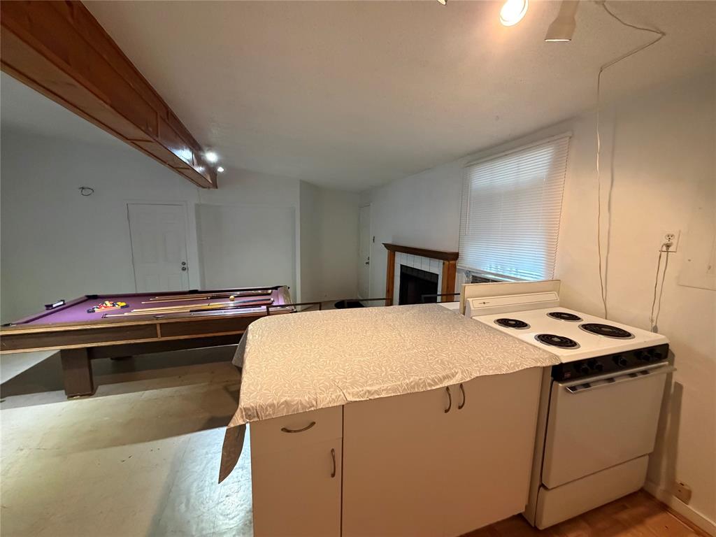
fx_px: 290
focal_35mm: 14
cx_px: 358
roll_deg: -0.1
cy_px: 268
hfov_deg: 102.1
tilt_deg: -8.3
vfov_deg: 85.7
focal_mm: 2.22
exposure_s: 1/60
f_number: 2.2
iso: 640
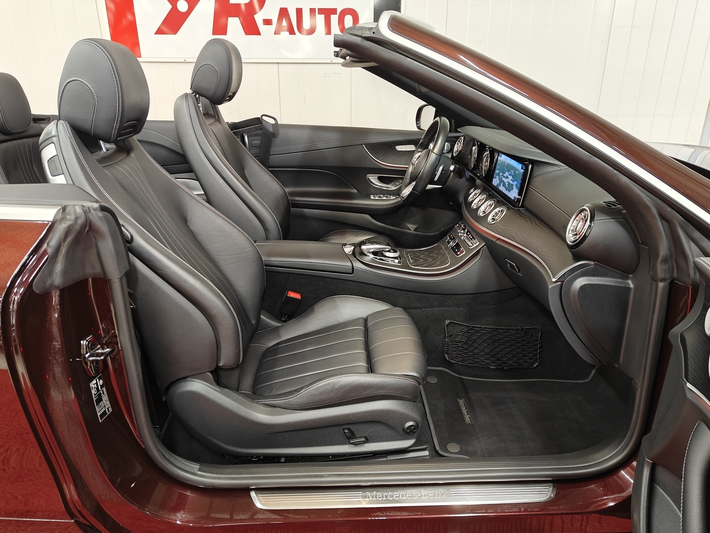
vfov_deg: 54.9
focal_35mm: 25
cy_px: 276
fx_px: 513
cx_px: 362
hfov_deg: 69.4
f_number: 1.8
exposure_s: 1/50
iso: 160
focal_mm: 5.59
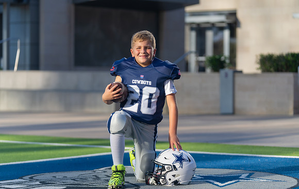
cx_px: 150
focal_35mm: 110
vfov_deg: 12.0
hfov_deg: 18.9
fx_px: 899
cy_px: 91
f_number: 2.8
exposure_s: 1/800
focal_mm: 107
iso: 100
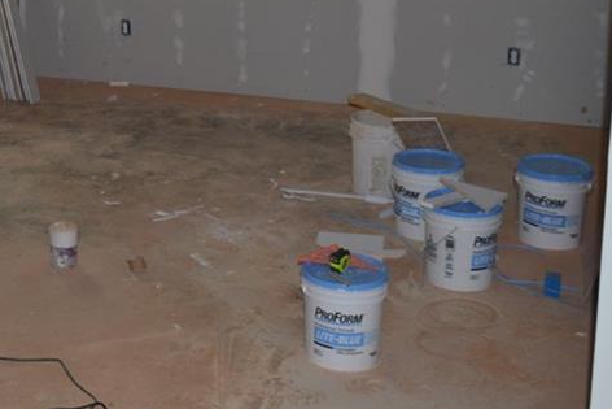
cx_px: -1
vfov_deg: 17.2
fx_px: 1326
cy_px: 31
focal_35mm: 78
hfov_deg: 24.8
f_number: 4
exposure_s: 1/60
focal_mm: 24
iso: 400
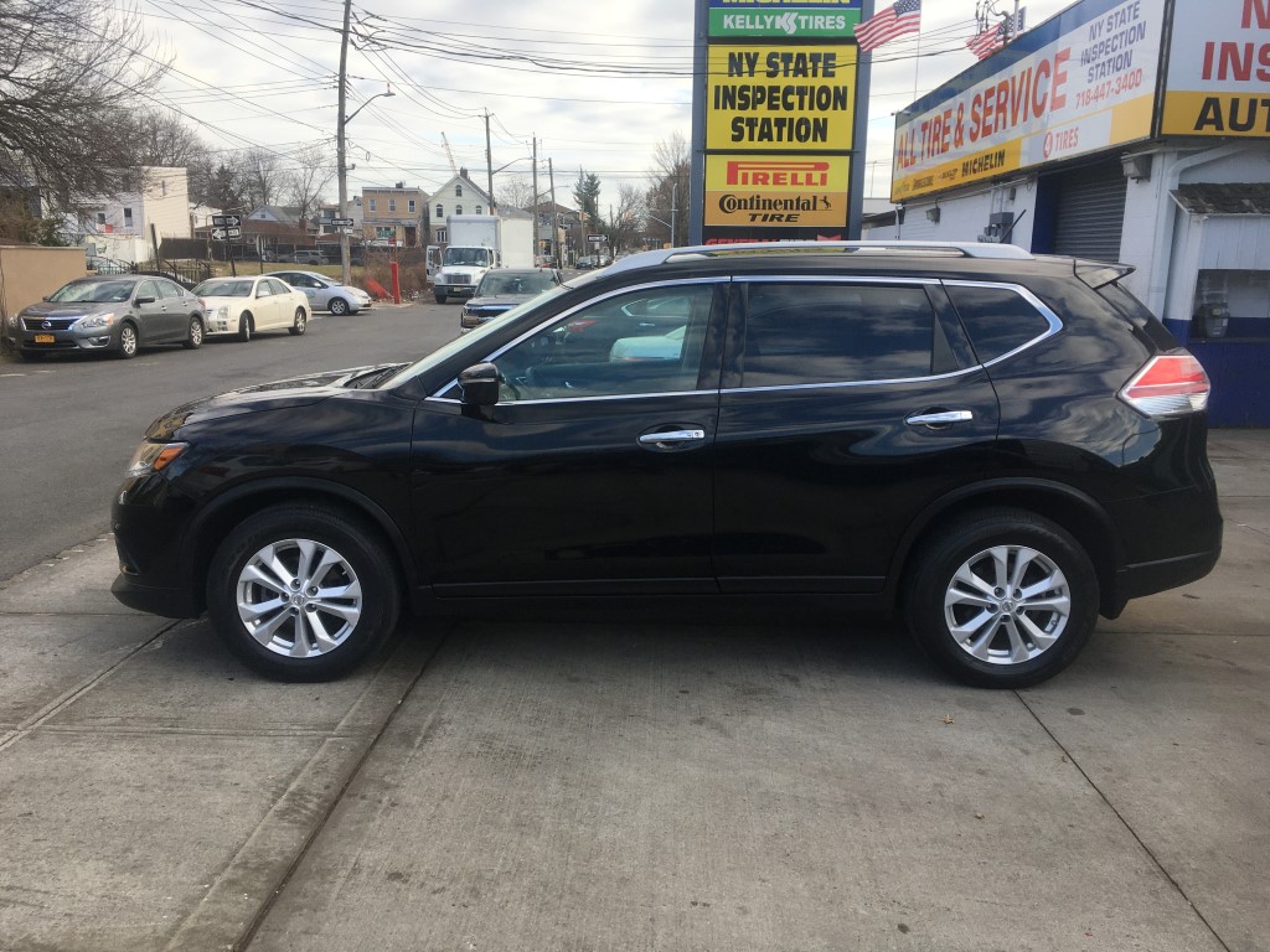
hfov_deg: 61.7
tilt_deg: -11.4
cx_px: 635
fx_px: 1064
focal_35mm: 29
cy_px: 476
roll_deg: -2.4
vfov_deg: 48.2
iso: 25
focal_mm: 4.15
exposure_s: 1/430
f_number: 2.2
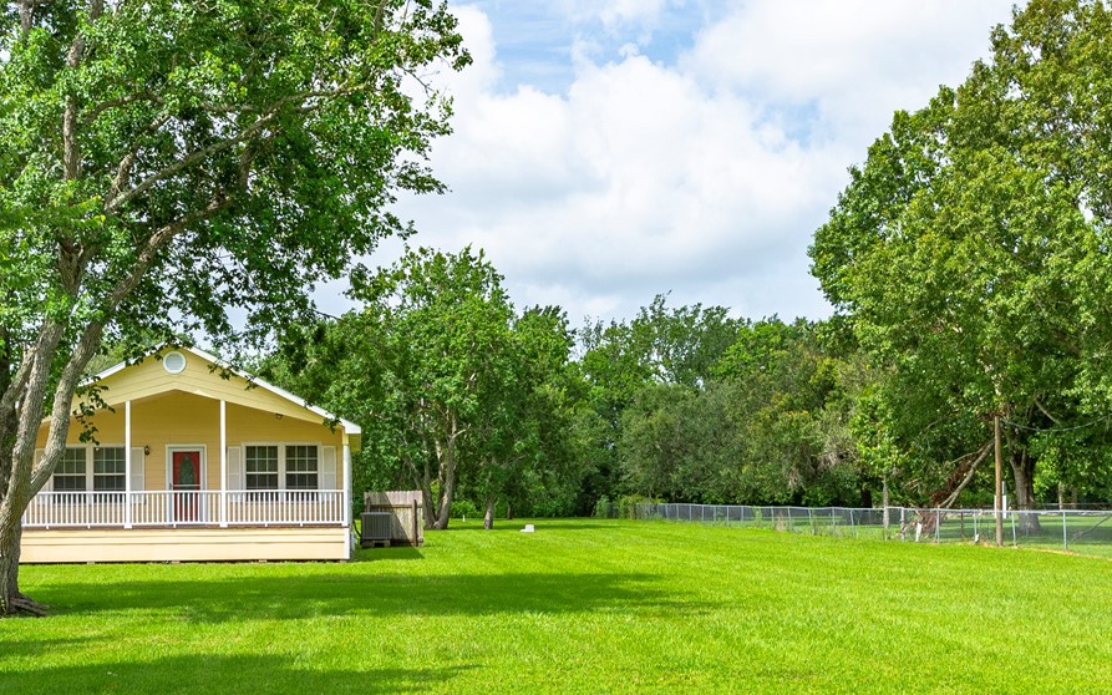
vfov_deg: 22.6
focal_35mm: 57
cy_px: 472
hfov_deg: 35.6
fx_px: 1727
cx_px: 467
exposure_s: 1/200
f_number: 11
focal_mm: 23
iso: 125
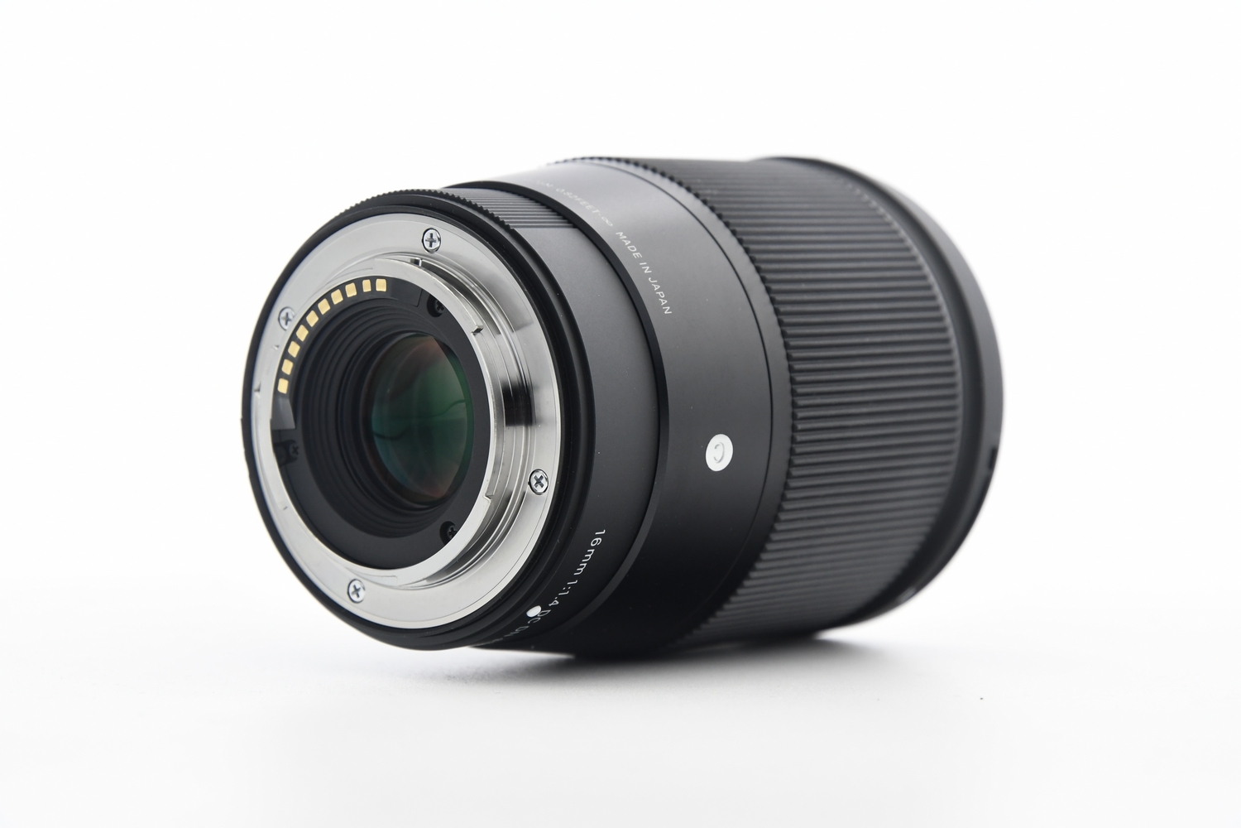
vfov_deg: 11.4
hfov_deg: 17.1
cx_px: 620
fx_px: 4136
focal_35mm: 120
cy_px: 414
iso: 1000
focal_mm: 80
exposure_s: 1/125
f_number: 8
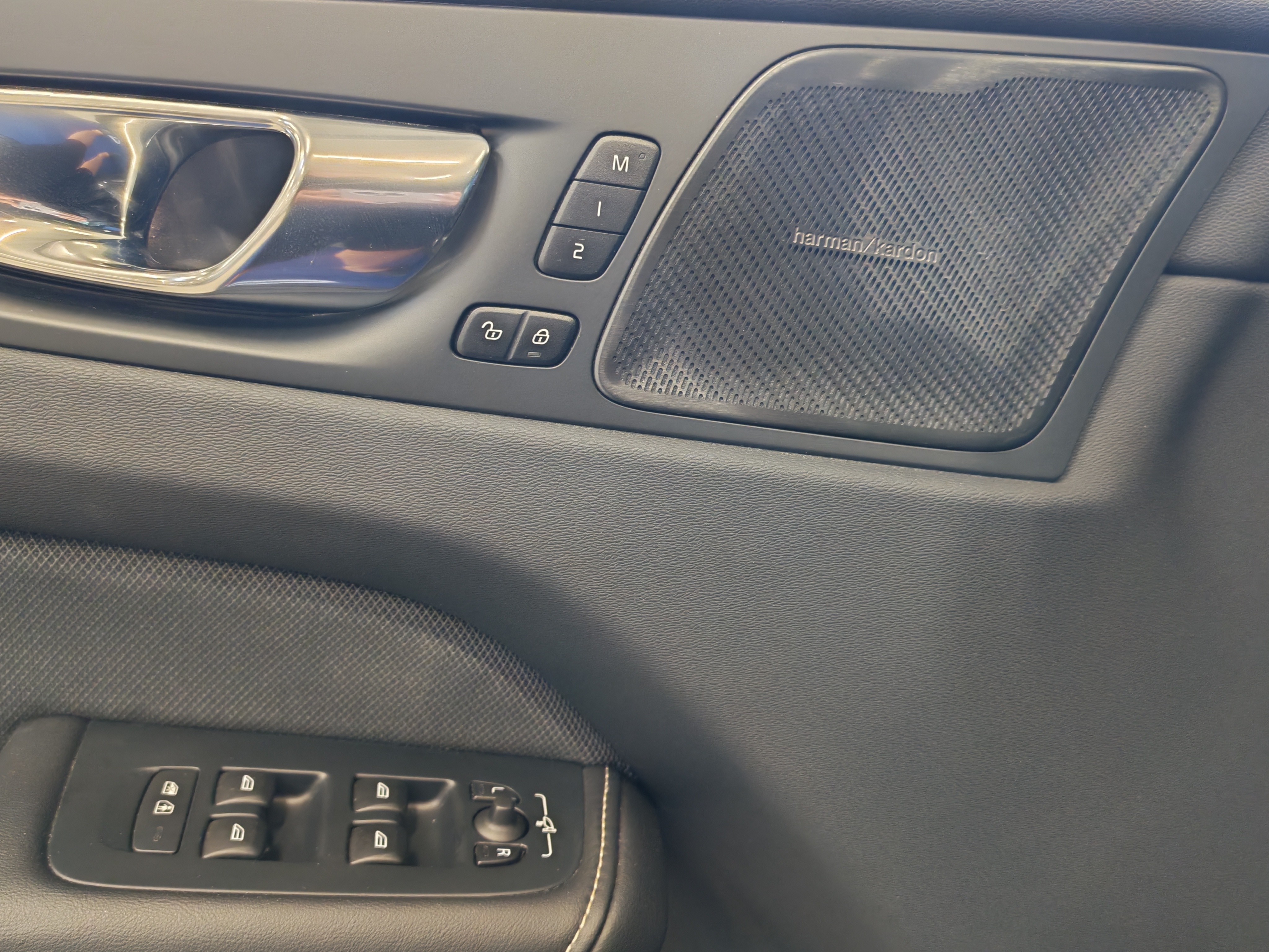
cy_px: 476
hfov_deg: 55.4
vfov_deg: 42.9
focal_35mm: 33
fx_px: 1210
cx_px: 634
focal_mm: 6.12
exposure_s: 1/50
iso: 800
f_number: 1.9
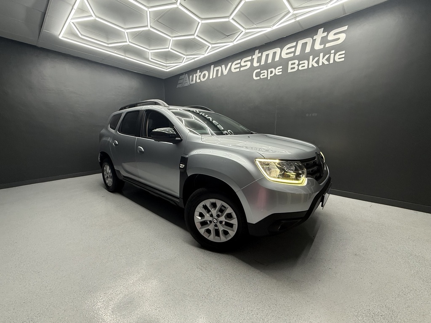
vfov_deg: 85.7
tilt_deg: -9.1
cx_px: 216
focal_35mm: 14
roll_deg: +0.0
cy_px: 162
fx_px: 174
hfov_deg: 102.1
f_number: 2.2
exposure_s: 1/99
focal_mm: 2.22
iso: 160
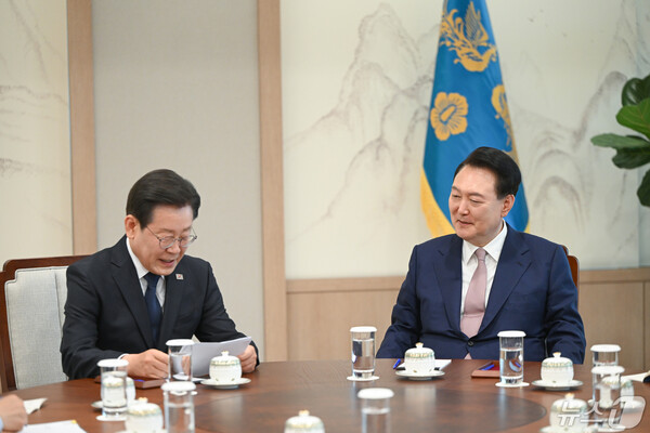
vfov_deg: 11.9
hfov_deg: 17.8
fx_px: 2076
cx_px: 325
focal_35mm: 115
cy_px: 216
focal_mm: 115
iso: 2000
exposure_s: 1/320
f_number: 3.2
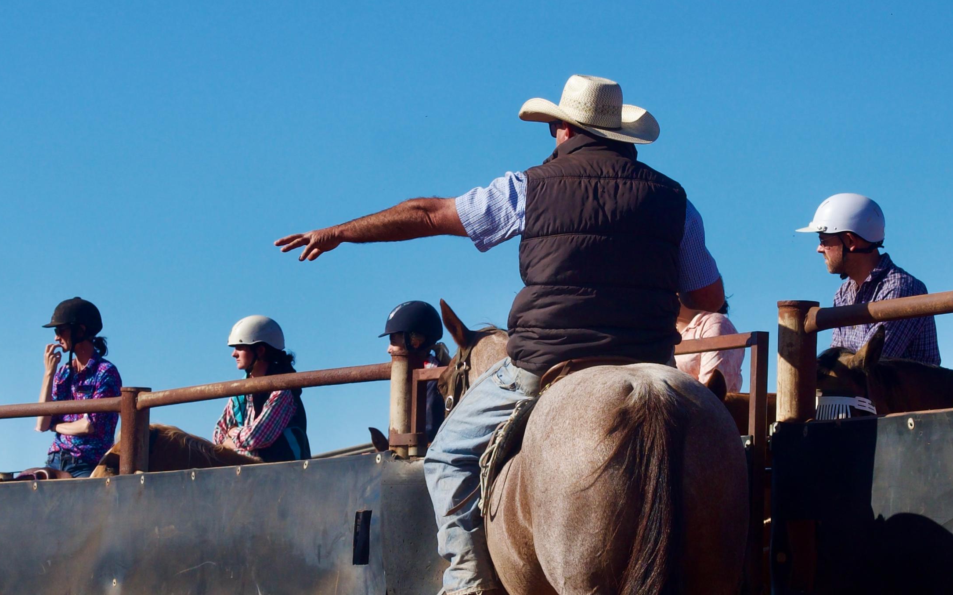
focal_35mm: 171
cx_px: 517
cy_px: 421
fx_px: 4441
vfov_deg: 7.7
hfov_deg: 12.2
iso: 200
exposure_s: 1/640
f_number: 6.3
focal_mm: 35
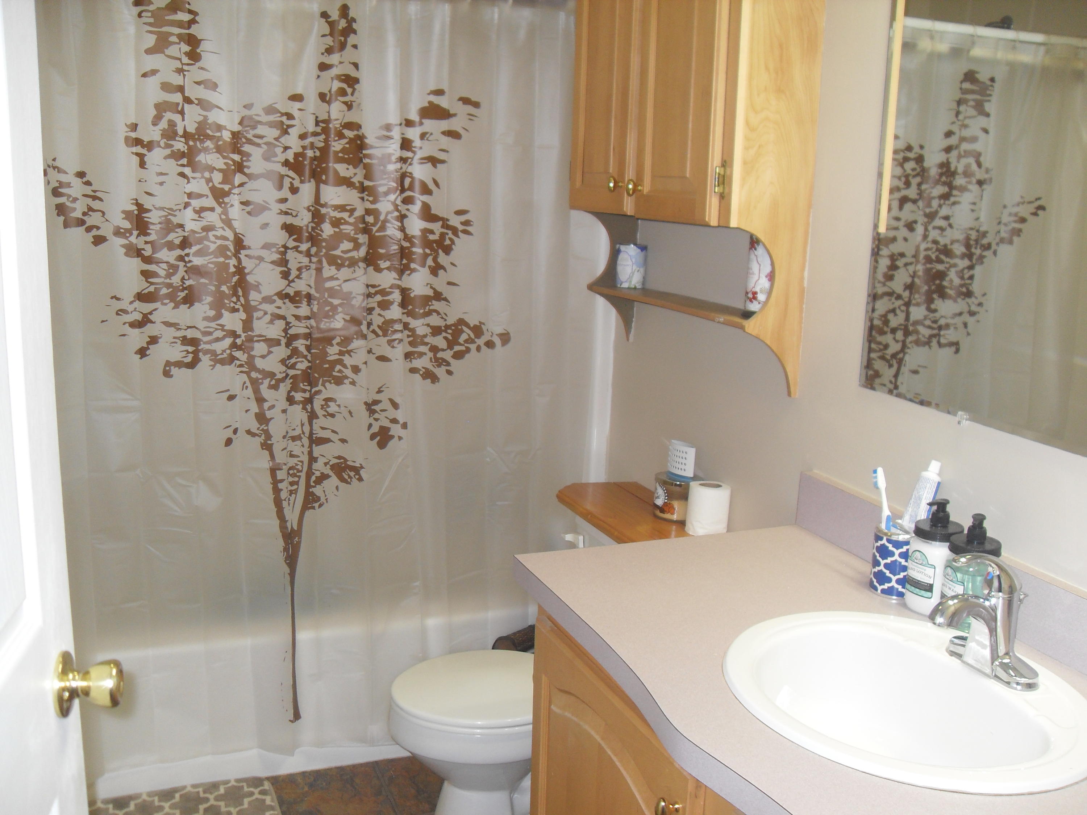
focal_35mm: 34
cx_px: 544
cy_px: 408
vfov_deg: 41.8
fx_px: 1068
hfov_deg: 54.0
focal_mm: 6.3
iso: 100
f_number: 2.8
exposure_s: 1/45
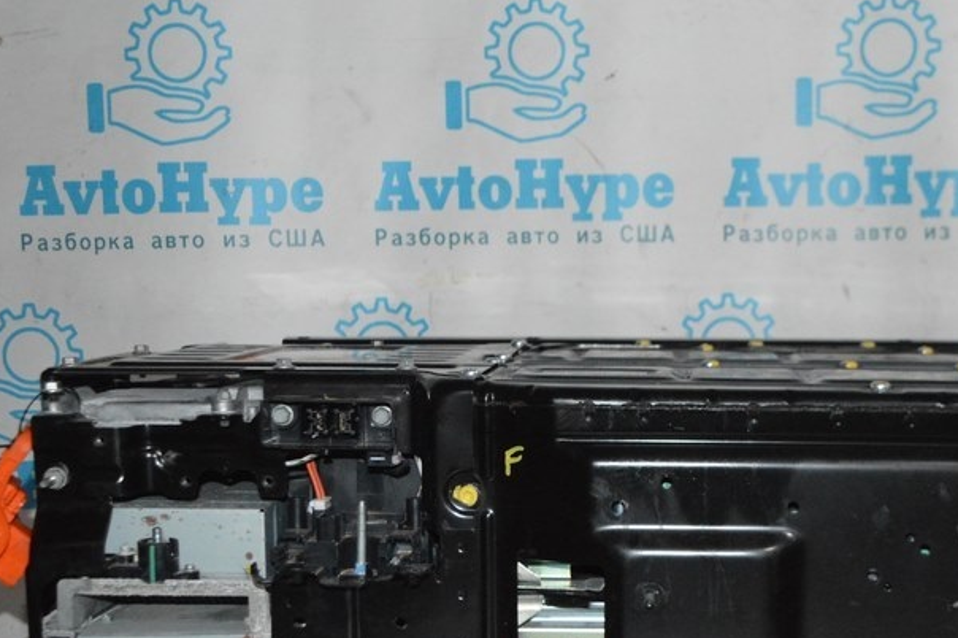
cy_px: 464
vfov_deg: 22.1
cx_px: 699
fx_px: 1622
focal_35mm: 61
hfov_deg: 32.4
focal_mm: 24
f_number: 4
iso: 3200
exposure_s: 1/60
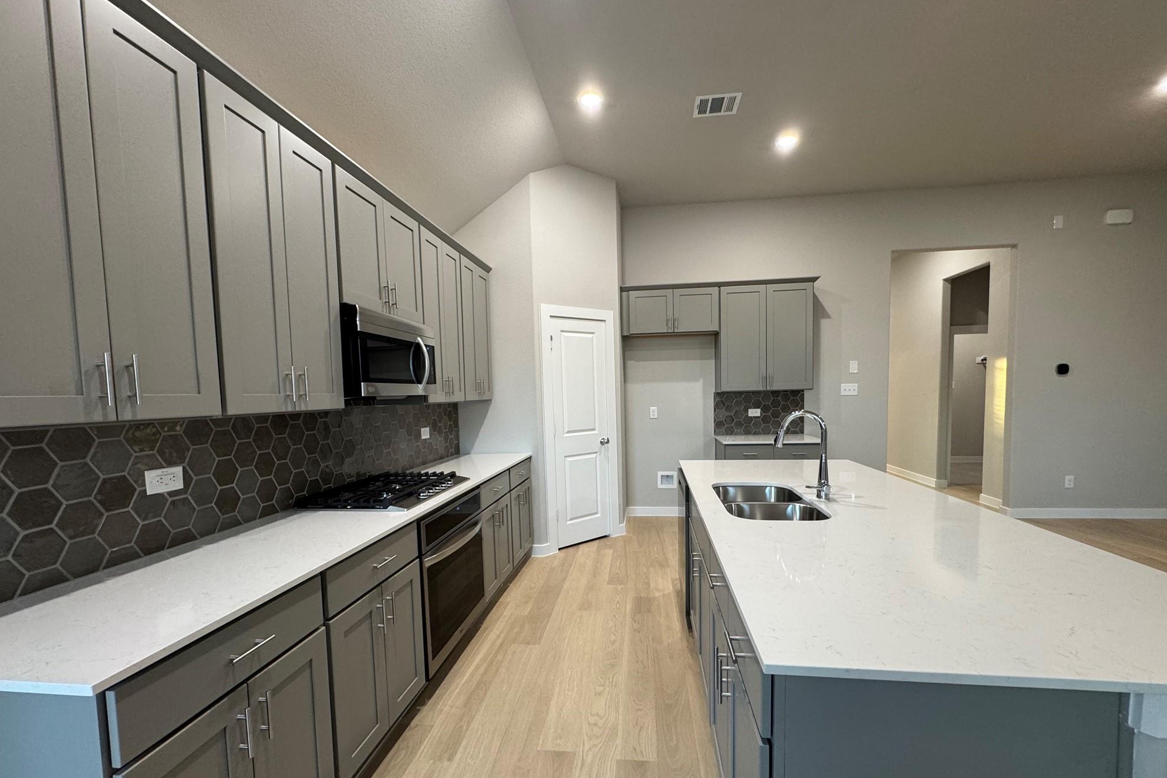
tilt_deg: -4.6
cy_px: 426
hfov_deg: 100.4
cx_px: 593
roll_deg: +1.1
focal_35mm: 15
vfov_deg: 77.1
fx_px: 486
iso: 200
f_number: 2.2
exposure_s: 1/60
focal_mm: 2.22
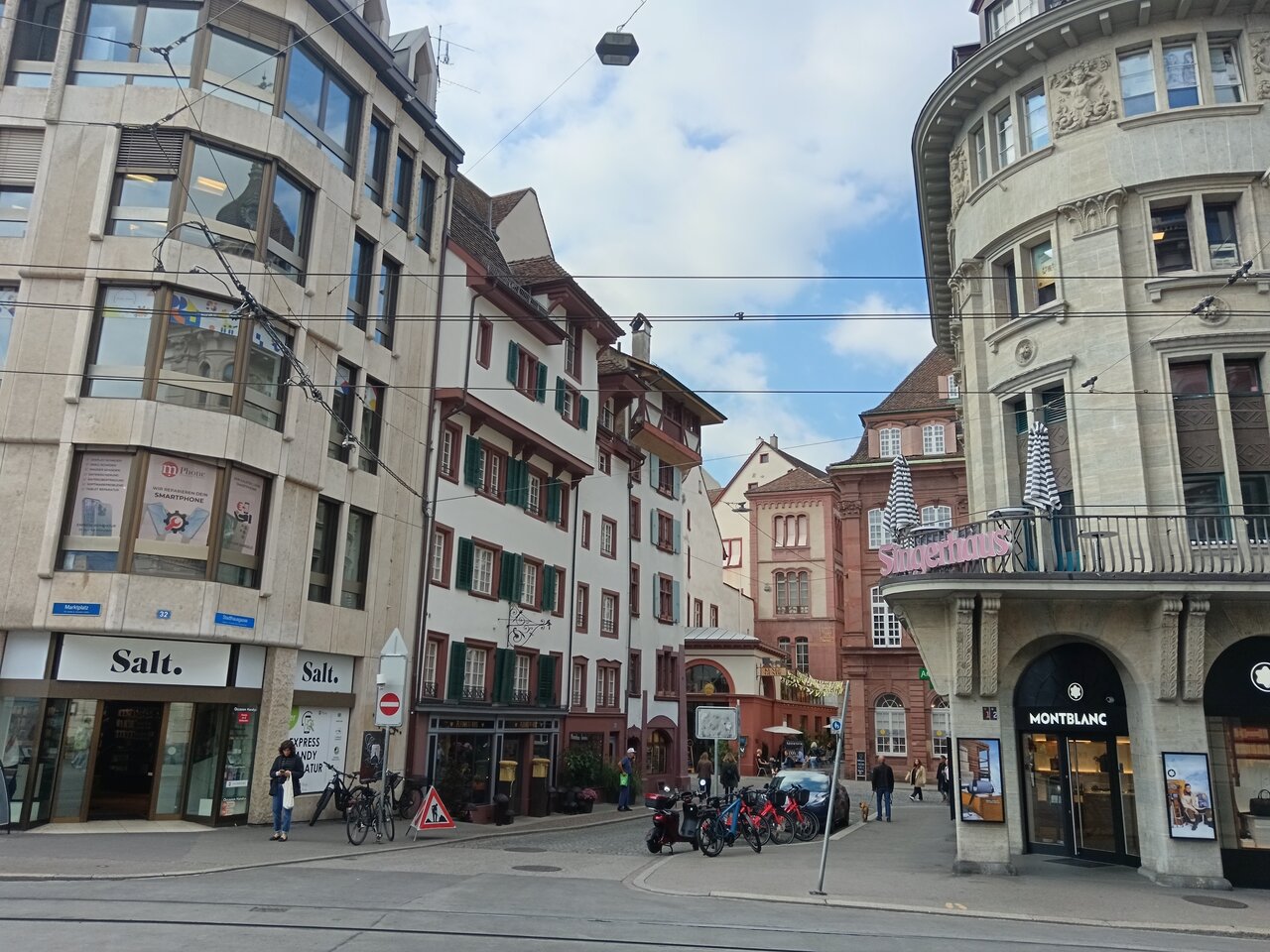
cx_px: 635
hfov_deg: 65.3
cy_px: 476
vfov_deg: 51.4
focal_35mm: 27
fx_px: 991
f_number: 1.9
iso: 100
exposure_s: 1/521
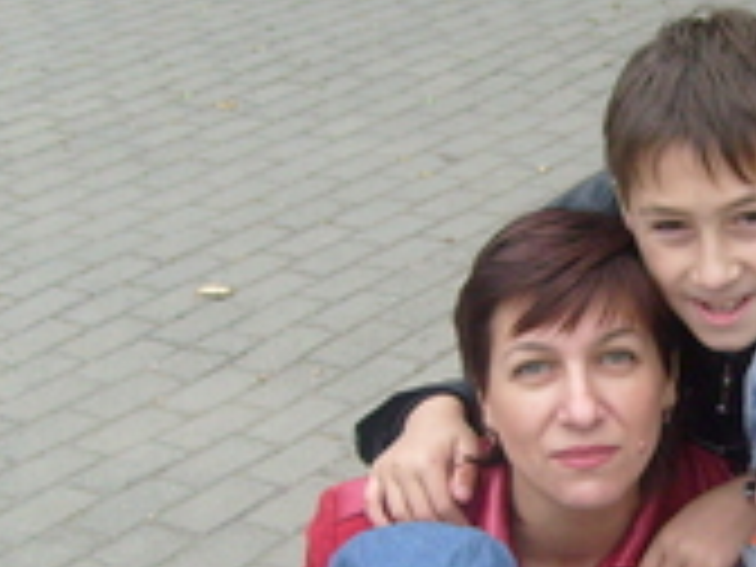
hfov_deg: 18.6
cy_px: 362
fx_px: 2271
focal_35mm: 104
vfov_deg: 14.2
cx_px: 688
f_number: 2.8
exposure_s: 1/180
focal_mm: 5.8
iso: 80
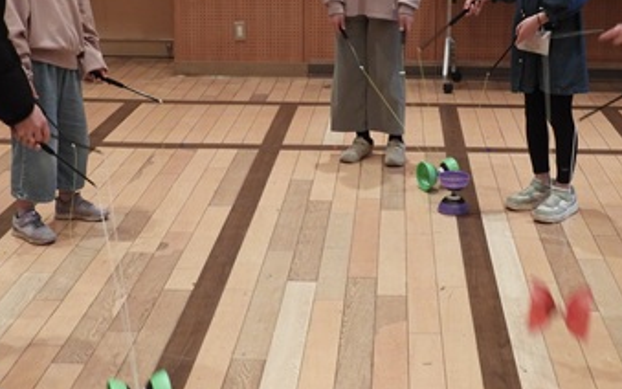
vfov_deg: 19.6
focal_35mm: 66
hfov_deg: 31.1
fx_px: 1119
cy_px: 97
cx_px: 328
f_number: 3.6
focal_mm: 5.9
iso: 250
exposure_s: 1/30
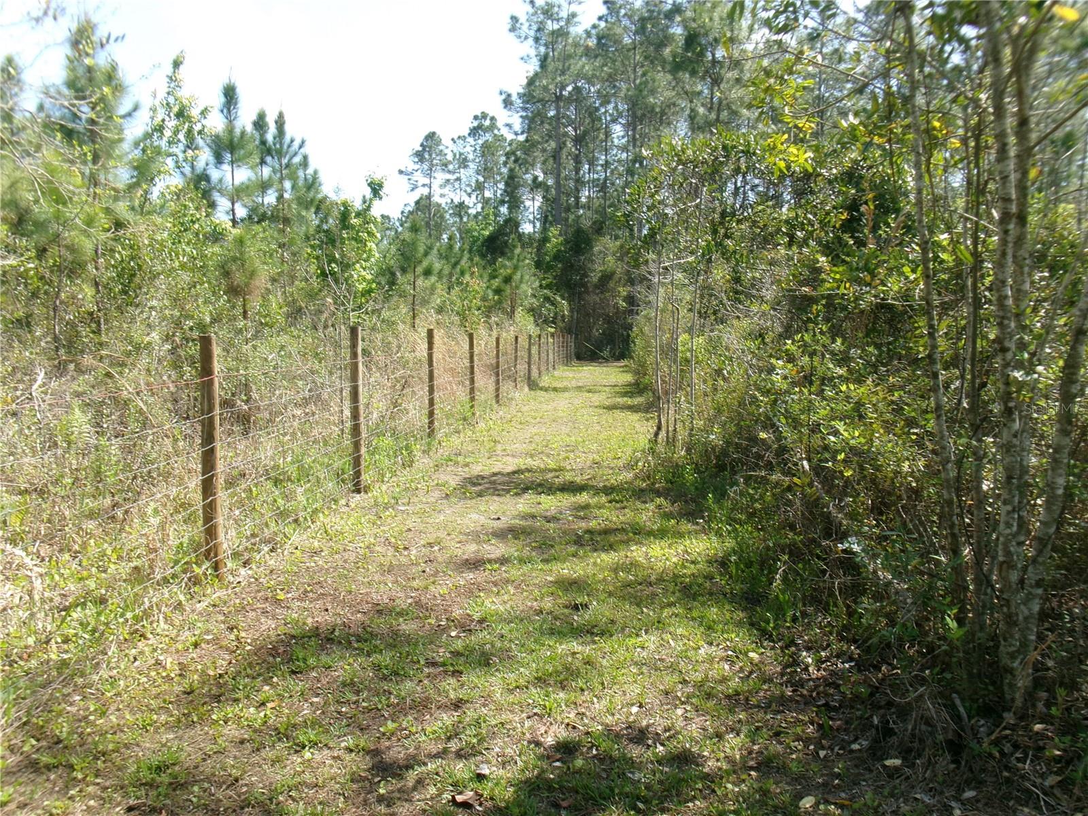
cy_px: 408
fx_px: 880
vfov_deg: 49.7
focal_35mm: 28
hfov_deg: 63.4
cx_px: 544
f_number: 10.8
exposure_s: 1/45
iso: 100
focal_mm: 5.1
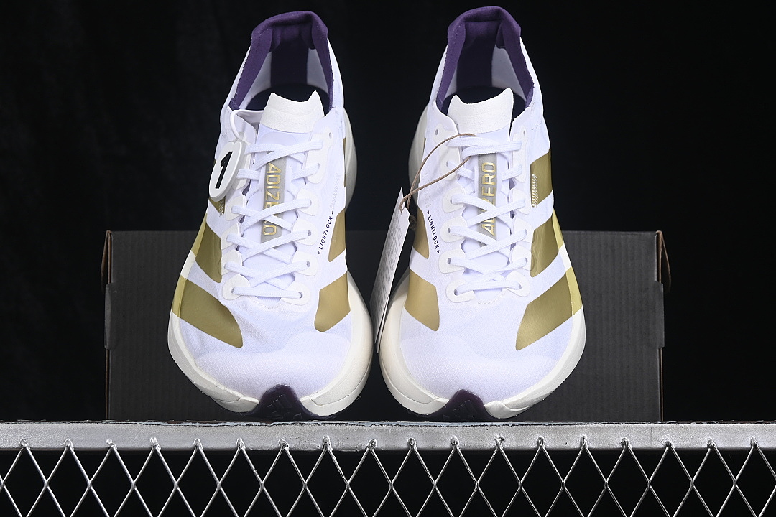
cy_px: 258
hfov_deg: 27.0
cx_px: 388
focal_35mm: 75
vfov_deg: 18.2
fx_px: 1617
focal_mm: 50
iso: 160
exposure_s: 1/100
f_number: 8
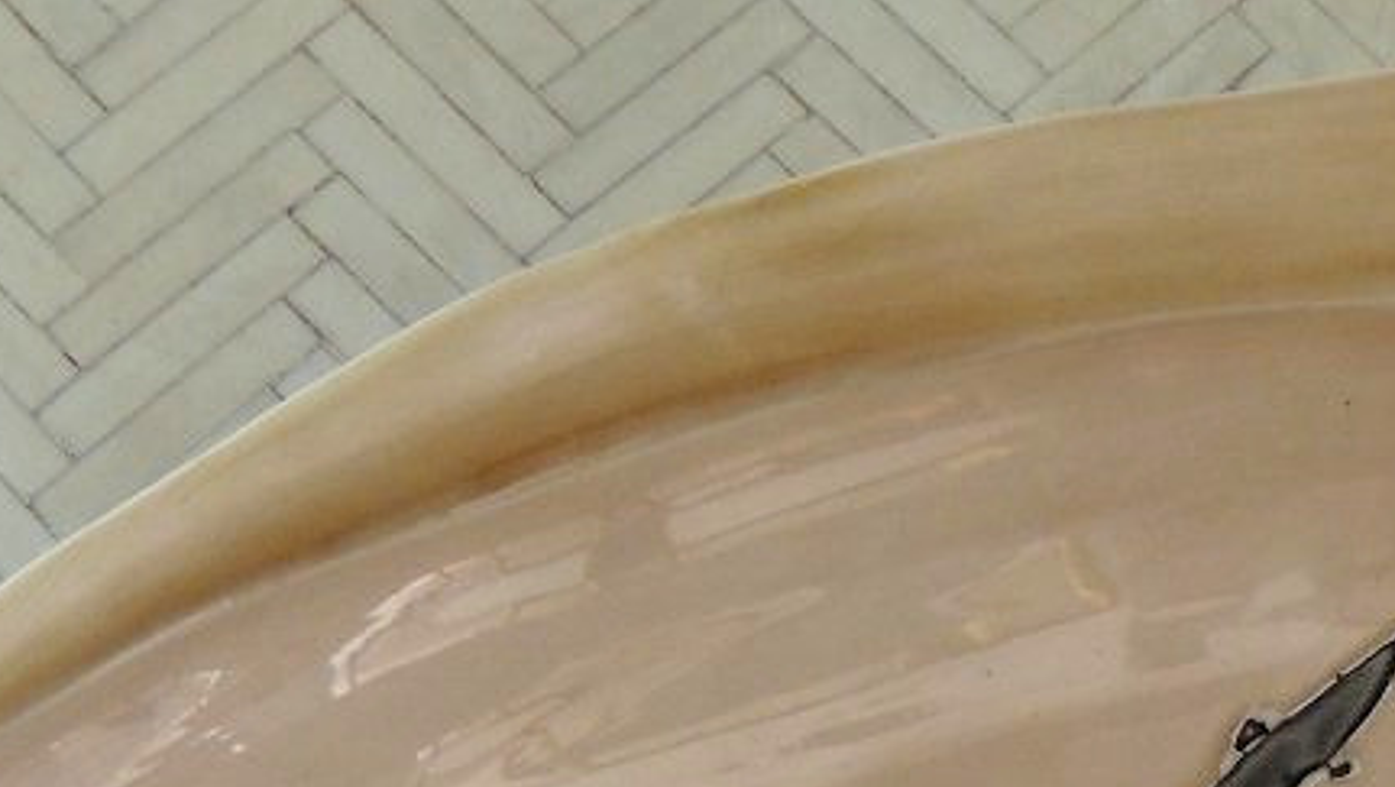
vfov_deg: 11.3
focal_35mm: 100
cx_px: 1298
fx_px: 3701
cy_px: 1396
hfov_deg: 20.8
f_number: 3.2
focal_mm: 5.8
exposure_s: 1/13
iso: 400
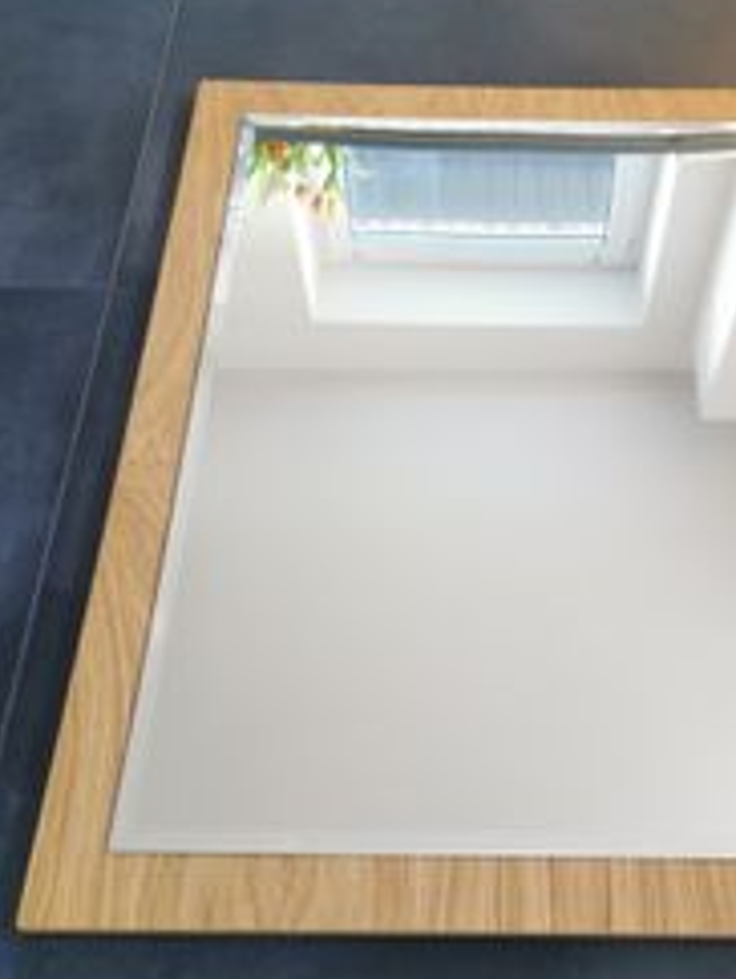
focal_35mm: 39
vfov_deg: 47.8
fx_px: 1104
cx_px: 495
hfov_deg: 36.5
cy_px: 461
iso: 320
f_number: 1.8
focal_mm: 5.58
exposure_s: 1/33.3
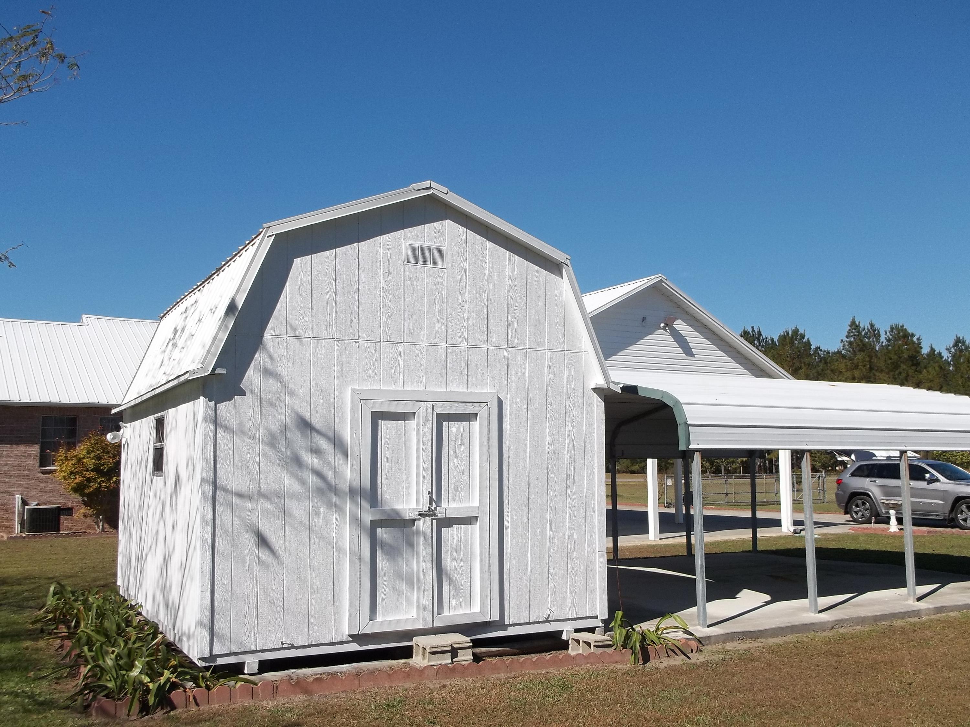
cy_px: 364
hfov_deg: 55.4
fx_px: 925
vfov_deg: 42.9
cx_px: 485
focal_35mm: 33
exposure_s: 1/320
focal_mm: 5.9
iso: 80
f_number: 8
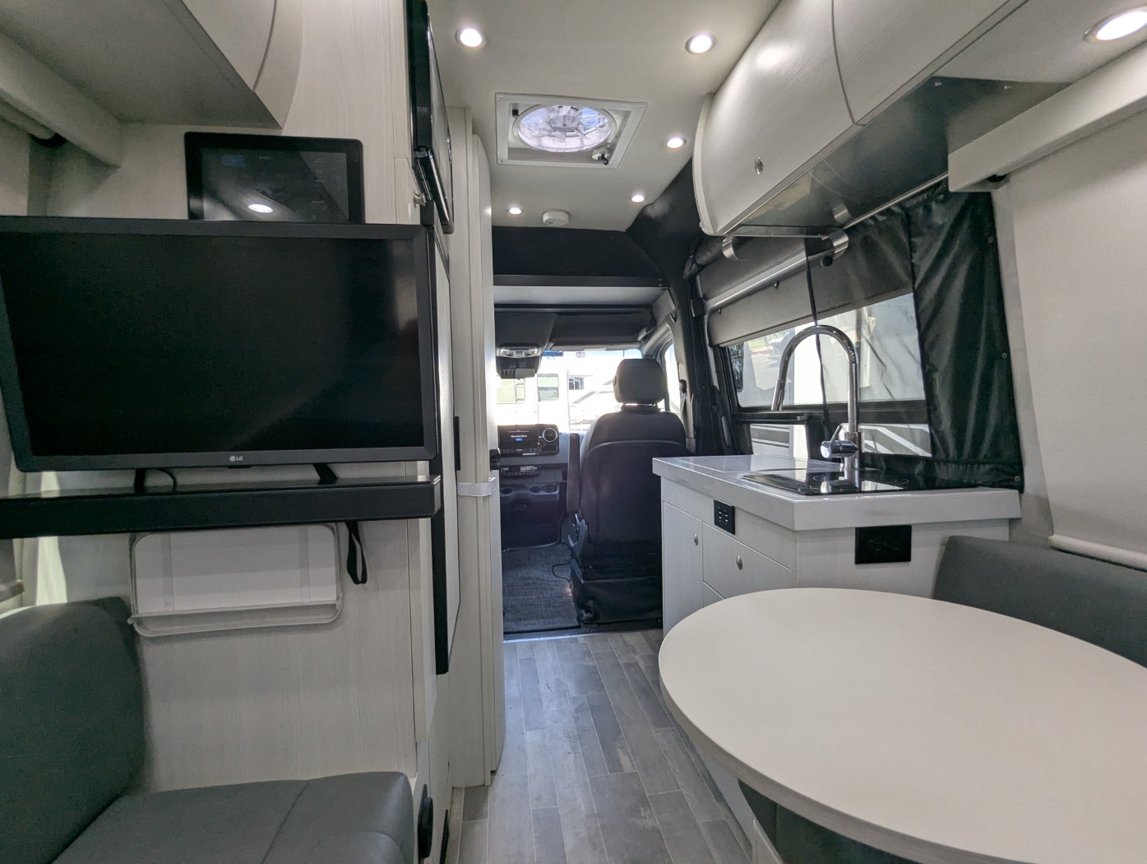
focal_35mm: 16
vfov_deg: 78.2
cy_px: 432
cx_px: 574
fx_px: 531
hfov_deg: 94.4
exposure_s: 1/222
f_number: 2.2
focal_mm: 2.35
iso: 176
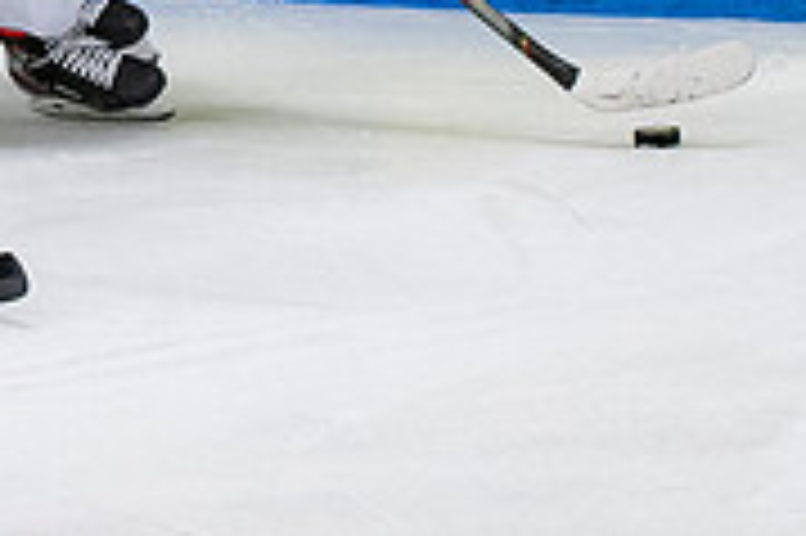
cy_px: -454
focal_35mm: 501
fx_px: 11206
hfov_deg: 4.1
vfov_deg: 2.7
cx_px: -94
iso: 2200
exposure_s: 1/800
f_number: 3.5
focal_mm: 70
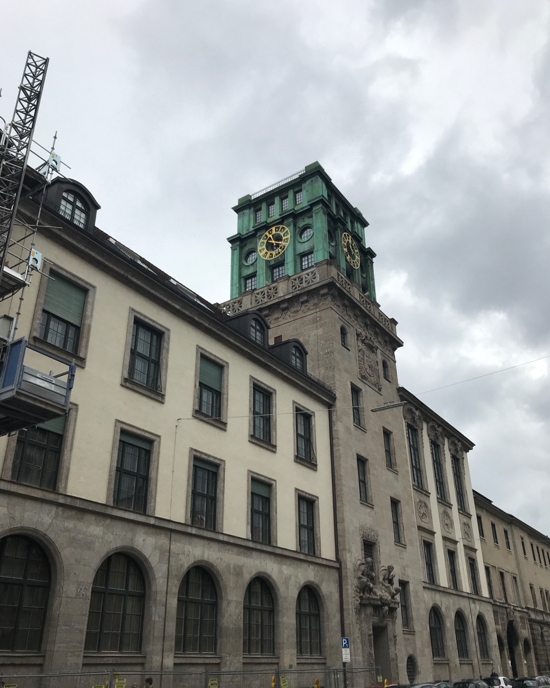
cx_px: 278
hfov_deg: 48.5
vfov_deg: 58.8
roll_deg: +0.8
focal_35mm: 30
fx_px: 611
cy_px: 361
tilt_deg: +26.9
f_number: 1.8
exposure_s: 1/3096
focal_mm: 3.99
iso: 20
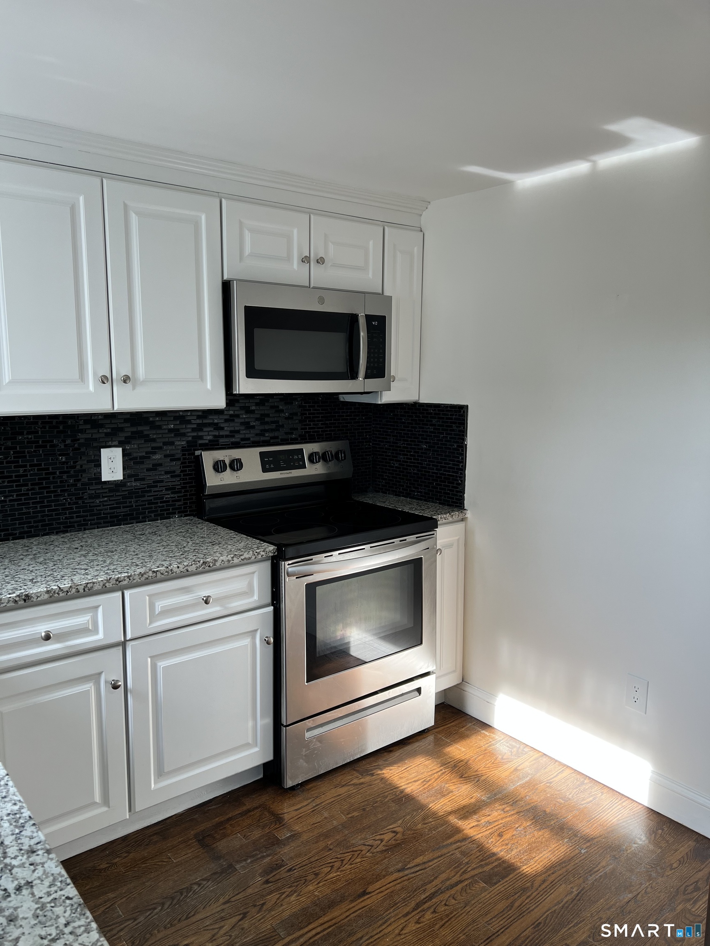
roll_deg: +0.2
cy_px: 473
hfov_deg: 53.1
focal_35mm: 26
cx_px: 355
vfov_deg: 67.3
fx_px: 711
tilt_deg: -8.4
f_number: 1.5
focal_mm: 5.7
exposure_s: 1/120
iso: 32
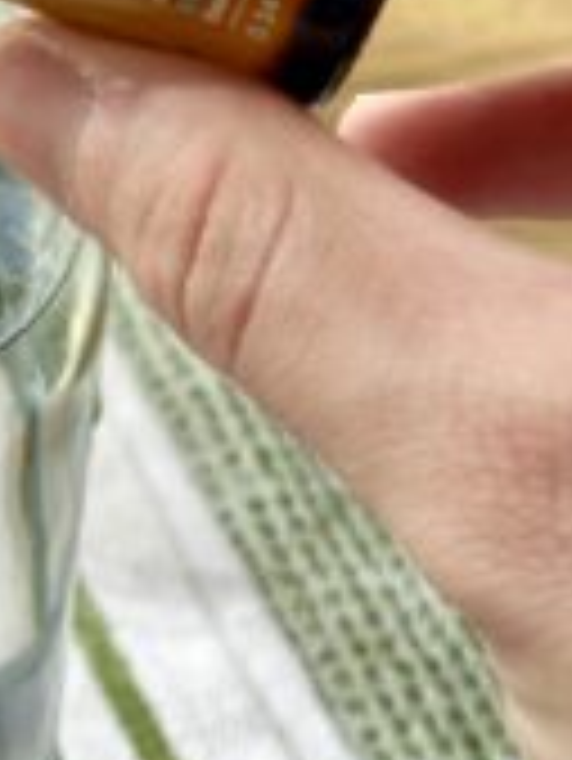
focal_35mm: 142
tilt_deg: -43.2
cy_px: 297
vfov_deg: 13.9
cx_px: -205
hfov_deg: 10.2
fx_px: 3125
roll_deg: -4.9
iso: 80
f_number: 1.78
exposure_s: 1/704
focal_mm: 6.86
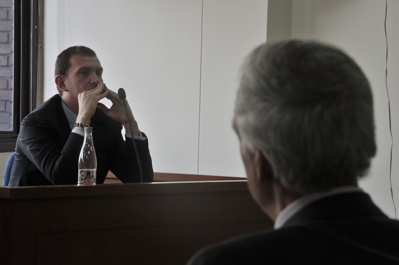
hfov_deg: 12.5
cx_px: 200
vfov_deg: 8.3
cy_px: 132
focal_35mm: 165
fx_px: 1828
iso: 1000
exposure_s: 1/20
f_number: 18
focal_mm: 165
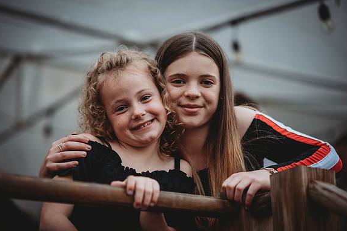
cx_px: 173
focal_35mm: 86
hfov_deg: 23.6
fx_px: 829
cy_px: 116
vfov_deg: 15.9
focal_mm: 85
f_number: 2
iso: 1000
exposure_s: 1/200
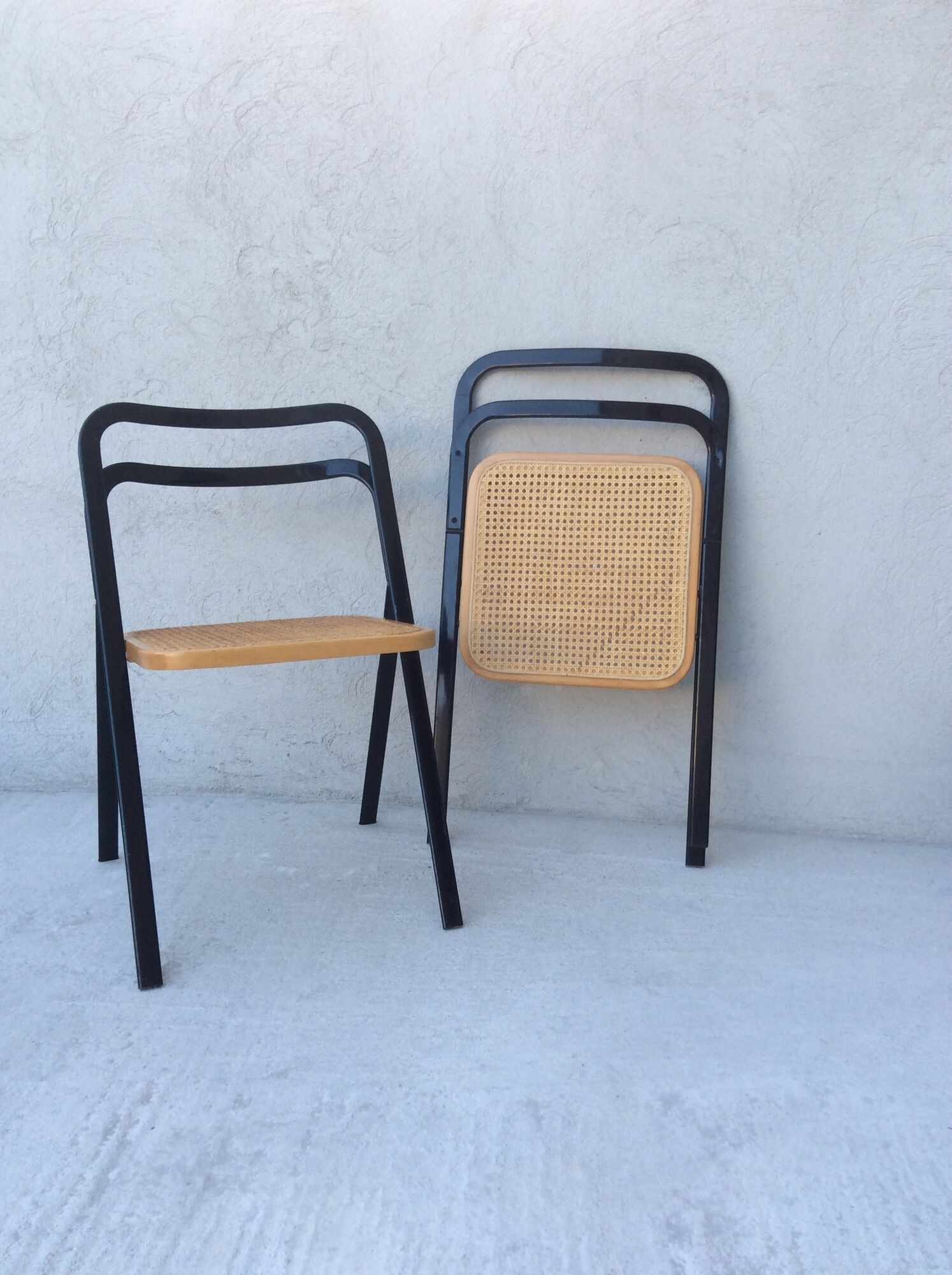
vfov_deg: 56.9
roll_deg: -1.2
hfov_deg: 44.1
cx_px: 476
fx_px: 1176
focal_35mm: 32
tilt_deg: -11.7
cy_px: 638
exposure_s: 1/121
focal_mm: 3.3
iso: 32
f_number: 2.4
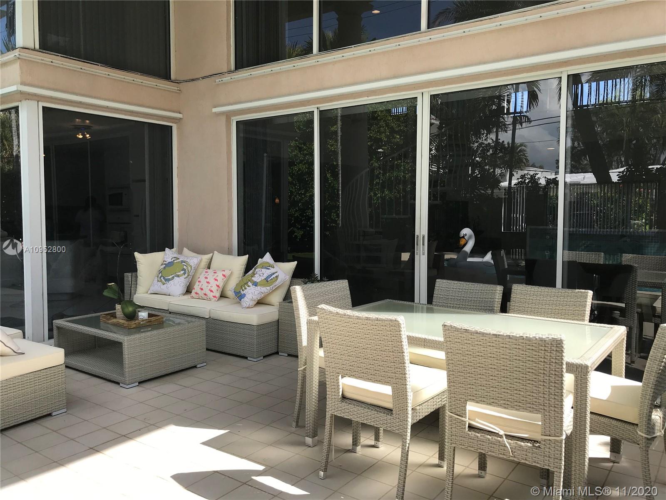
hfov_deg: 63.4
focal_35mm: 28
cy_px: 250
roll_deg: -0.8
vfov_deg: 49.7
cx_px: 333
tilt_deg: -3.9
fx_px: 539
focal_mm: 3.99
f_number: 1.8
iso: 20
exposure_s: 1/997
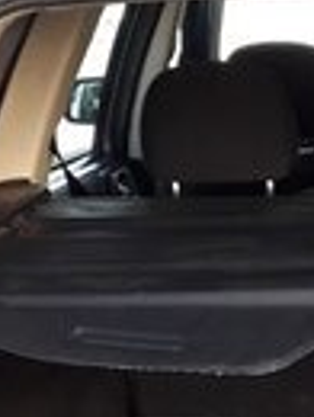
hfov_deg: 10.5
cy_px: 467
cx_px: 461
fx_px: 1652
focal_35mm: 137
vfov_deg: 14.0
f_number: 1.9
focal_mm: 3.6
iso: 40
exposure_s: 1/50
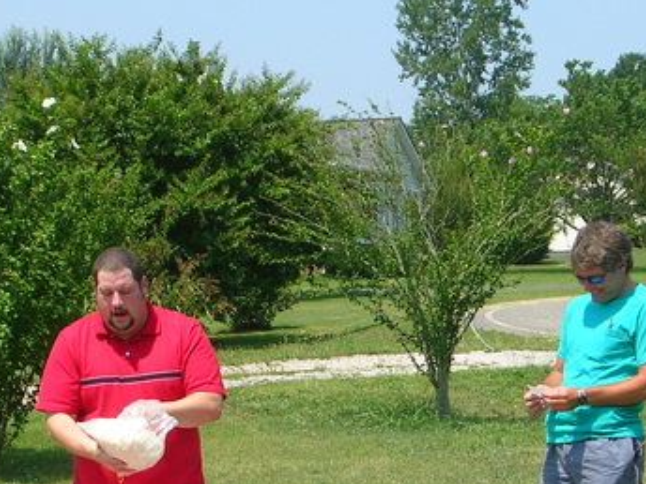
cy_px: 388
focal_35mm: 134
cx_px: 396
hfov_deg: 14.7
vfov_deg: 11.0
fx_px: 2501
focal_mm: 10.9
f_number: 3.7
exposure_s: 1/478
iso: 50
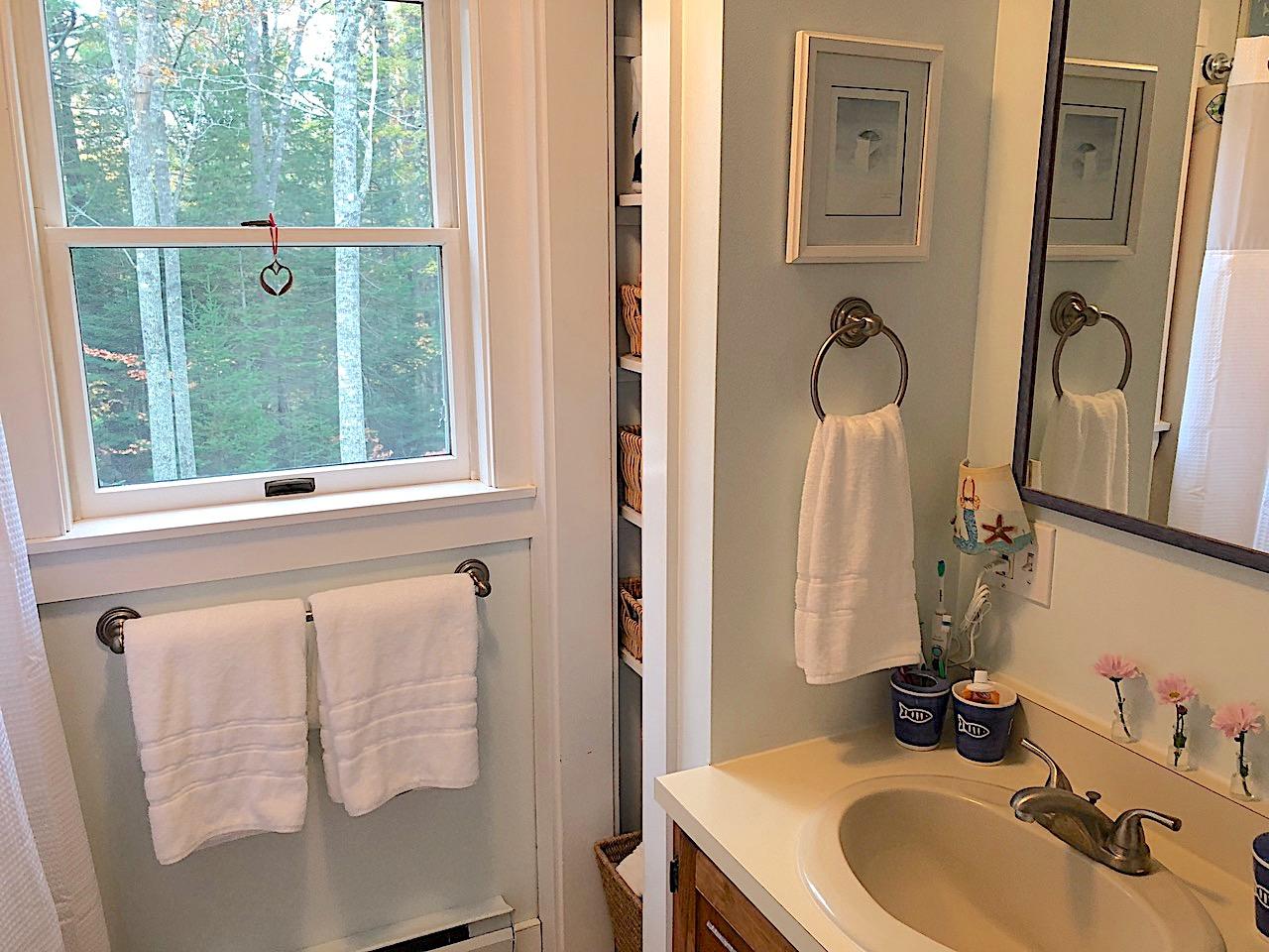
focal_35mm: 29
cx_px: 634
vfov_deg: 48.2
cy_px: 476
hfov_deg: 61.7
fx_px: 1063
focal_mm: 3.99
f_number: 1.8
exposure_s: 1/30
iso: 32
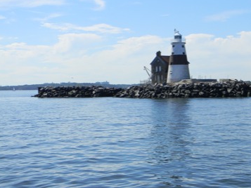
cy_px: 85
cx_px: 157
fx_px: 529
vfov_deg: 20.2
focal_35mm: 73
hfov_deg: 26.6
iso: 80
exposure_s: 1/252
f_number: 8.2
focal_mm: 10.1
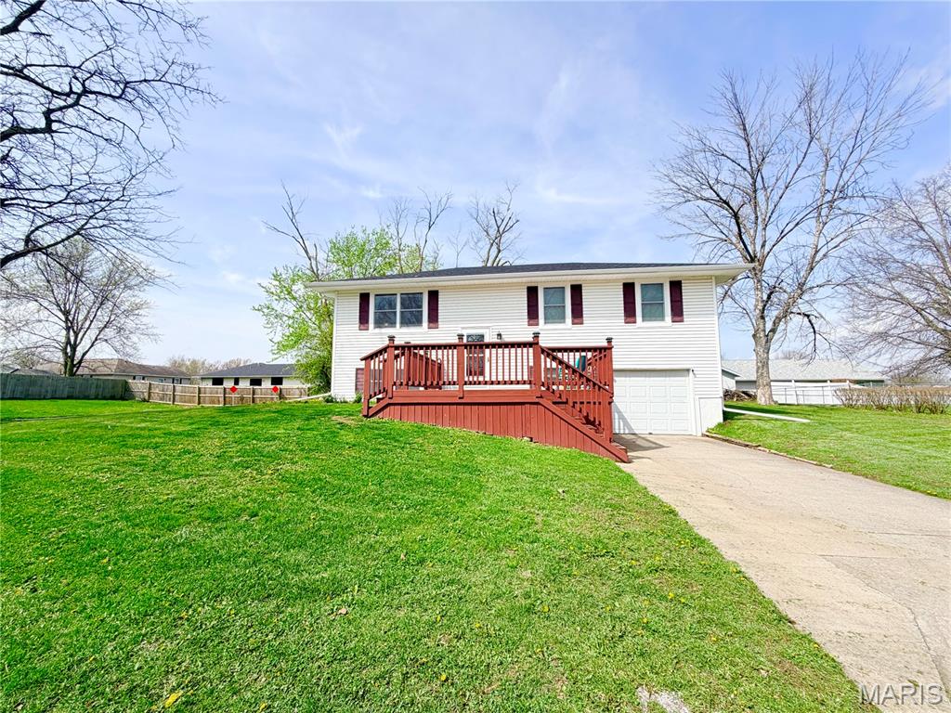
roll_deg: +0.5
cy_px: 356
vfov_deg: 85.7
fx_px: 385
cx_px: 476
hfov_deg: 102.1
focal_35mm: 14
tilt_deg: +5.1
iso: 20
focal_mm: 2.22
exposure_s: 1/1017
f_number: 2.2
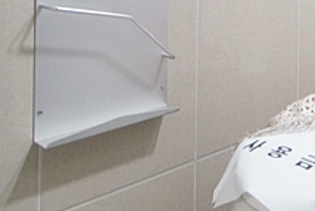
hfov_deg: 29.5
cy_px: -84
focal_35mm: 56
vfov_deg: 21.3
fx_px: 490
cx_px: 397
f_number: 3.5
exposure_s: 1/50
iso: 800
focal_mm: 10
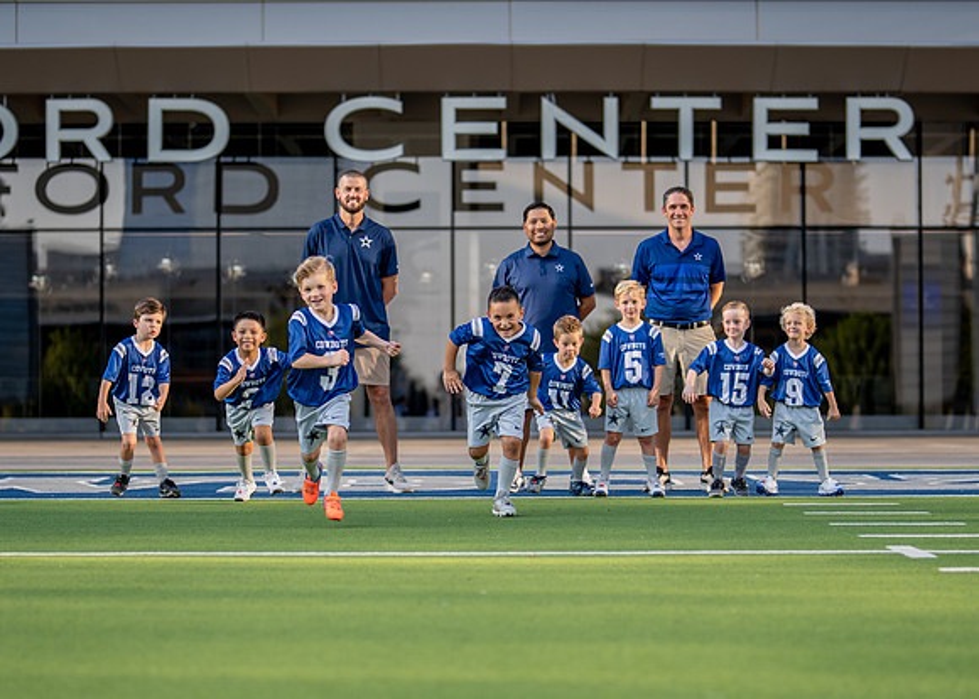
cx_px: 501
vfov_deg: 15.7
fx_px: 2525
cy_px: 409
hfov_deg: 21.9
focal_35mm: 91
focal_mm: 50
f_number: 1.2
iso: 125
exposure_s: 1/3200
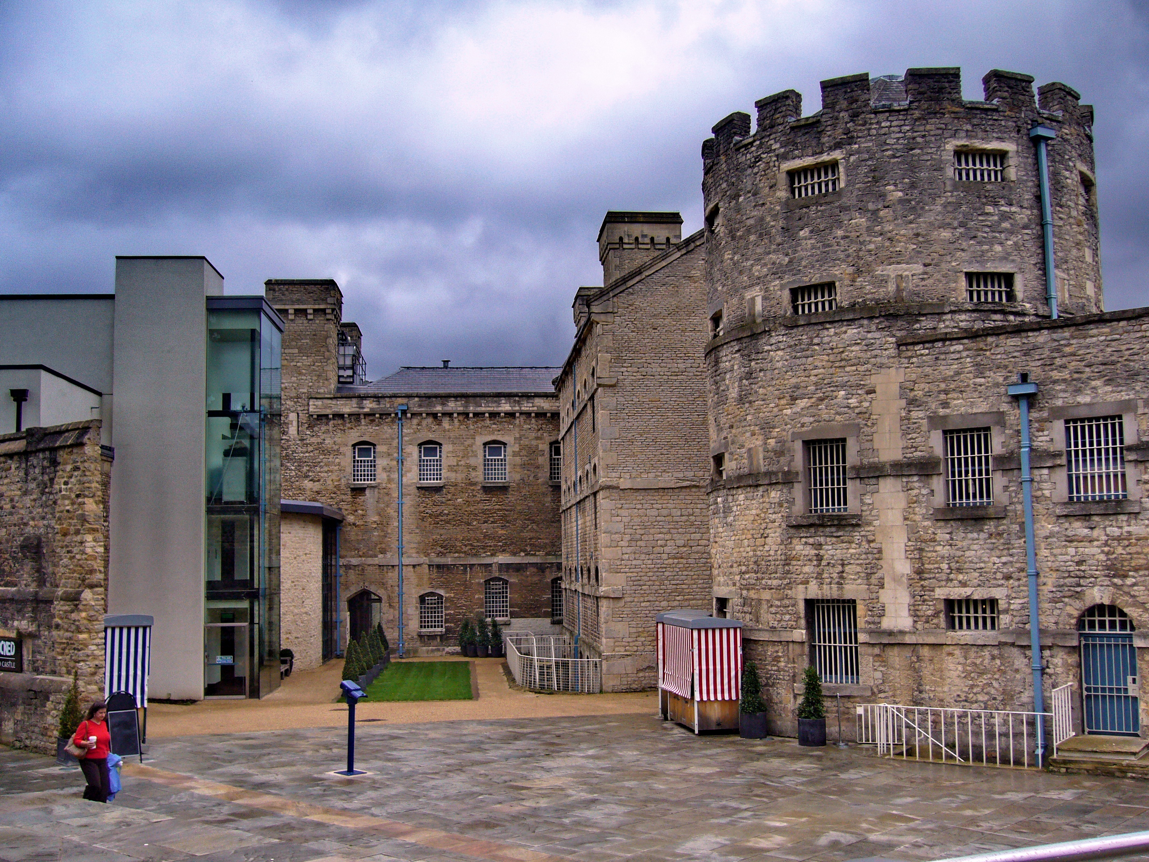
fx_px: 1162
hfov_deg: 52.6
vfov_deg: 40.7
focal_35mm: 35
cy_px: 431
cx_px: 574
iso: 80
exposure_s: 1/250
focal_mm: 5.8
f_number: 5.6
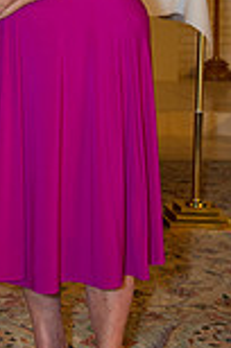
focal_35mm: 111
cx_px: -78
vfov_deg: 17.9
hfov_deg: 11.9
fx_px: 1073
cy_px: -14
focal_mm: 38
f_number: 5.6
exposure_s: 1/125
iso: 1250
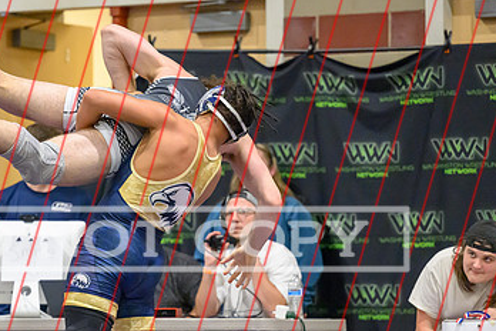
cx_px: 144
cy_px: 249
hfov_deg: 8.6
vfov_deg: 5.7
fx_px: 3306
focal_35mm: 240
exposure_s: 1/800
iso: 16000
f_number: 2.8
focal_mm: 140
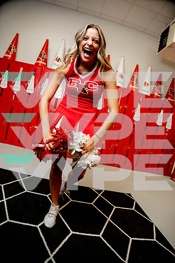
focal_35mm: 20
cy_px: 132
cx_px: 88
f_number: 4
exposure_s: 1/250
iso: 800
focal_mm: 20
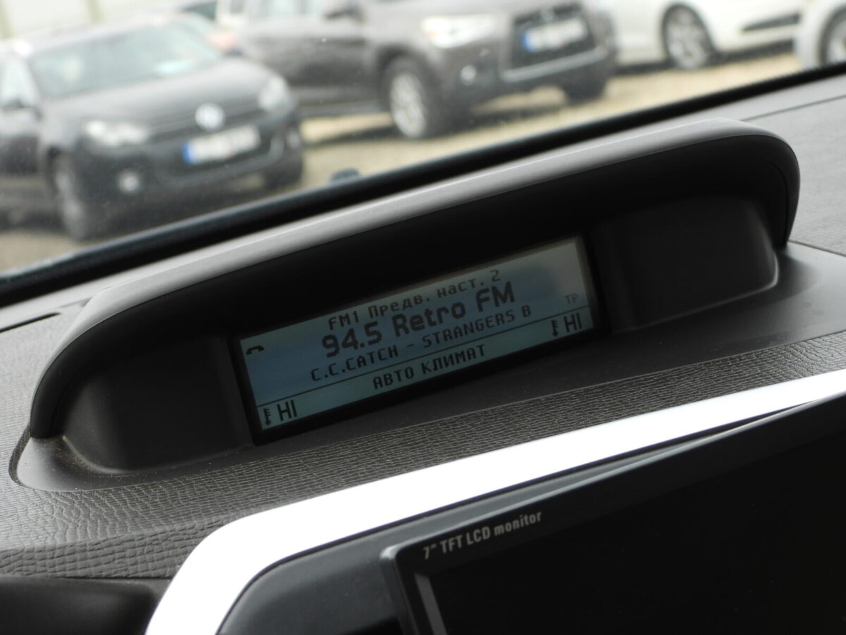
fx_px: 1955
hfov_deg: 24.4
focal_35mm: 80
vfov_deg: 18.4
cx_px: 423
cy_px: 318
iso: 100
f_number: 3.5
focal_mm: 14.4
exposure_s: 1/200
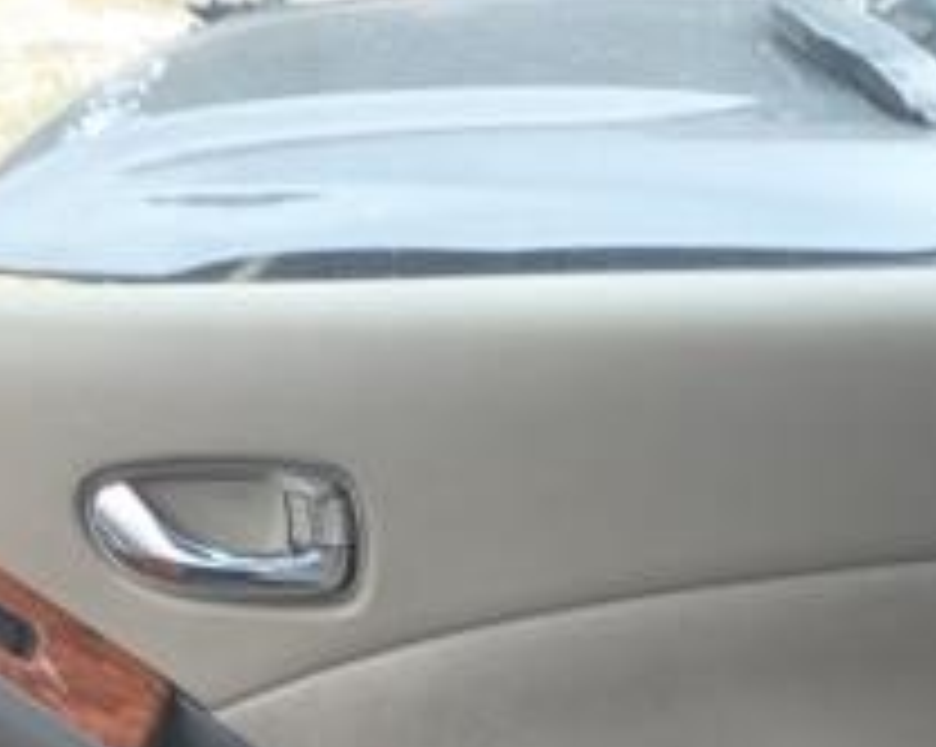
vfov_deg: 13.3
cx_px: 668
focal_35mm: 78
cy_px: 1899
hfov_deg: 24.3
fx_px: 2159
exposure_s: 1/93.4
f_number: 2.2
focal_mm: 1.95
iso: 41
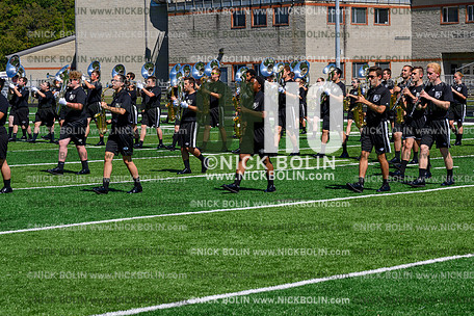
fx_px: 1172
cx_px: 269
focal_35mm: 89
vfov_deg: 15.4
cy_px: 131
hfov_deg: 22.9
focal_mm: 70
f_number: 8
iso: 160
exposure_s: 1/640
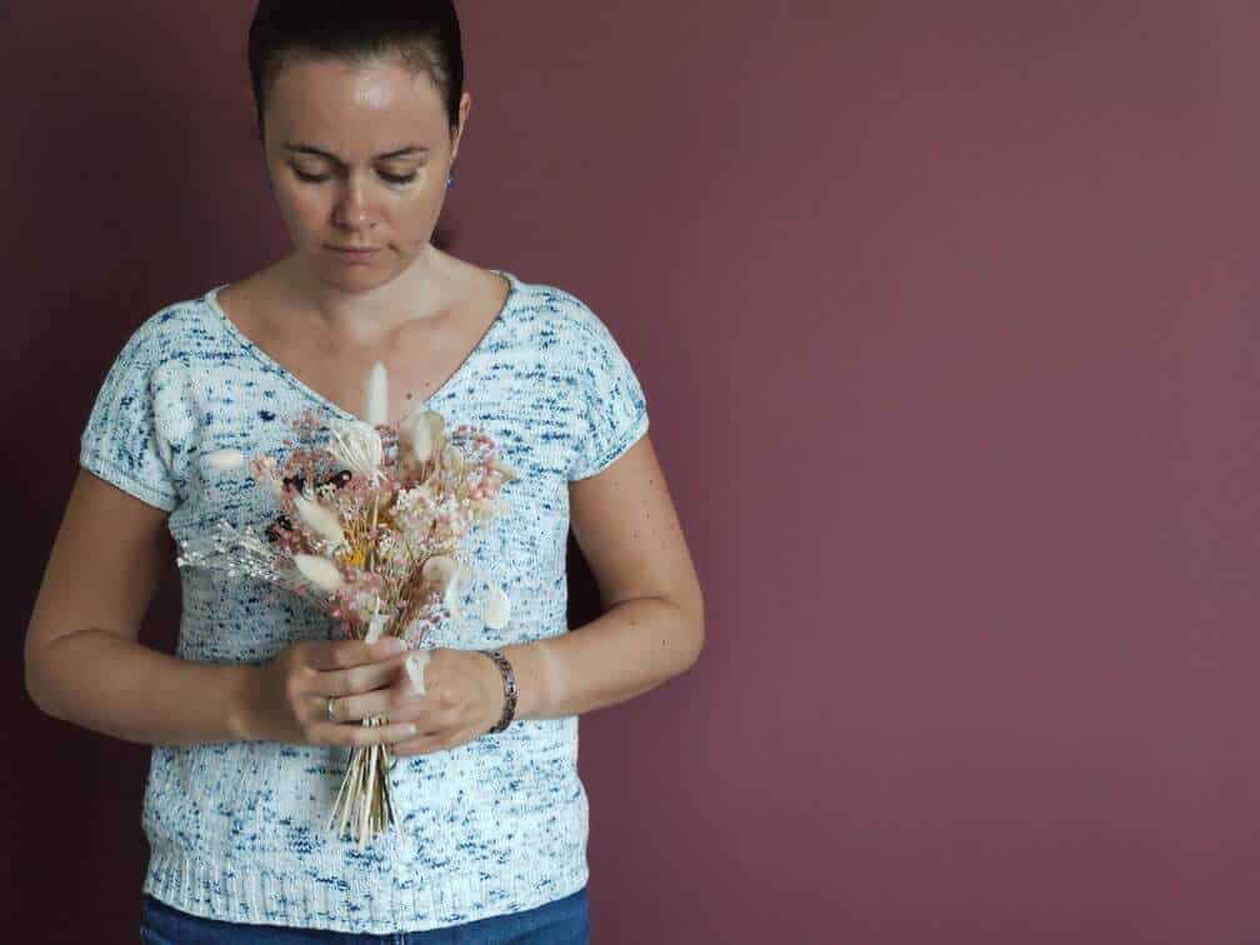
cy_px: 472
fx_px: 1492
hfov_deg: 45.8
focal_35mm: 41
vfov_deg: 35.1
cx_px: 630
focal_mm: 8.16
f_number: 2
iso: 2784
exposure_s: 1/33
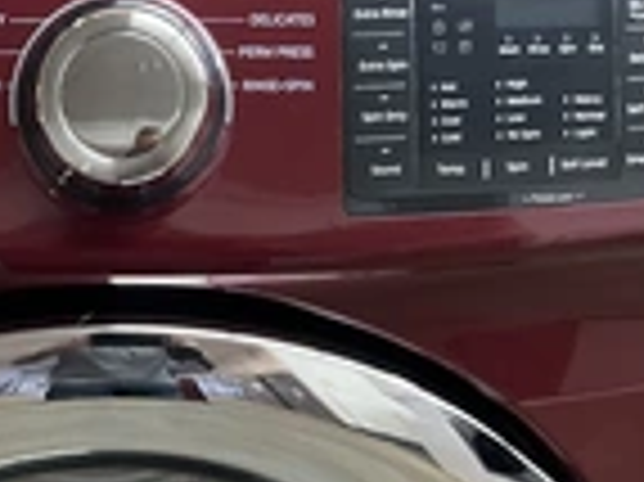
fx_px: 1506
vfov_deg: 17.8
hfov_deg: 23.7
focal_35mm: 81
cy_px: 477
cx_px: 99
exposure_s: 1/30
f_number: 1.8
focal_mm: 3
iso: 400
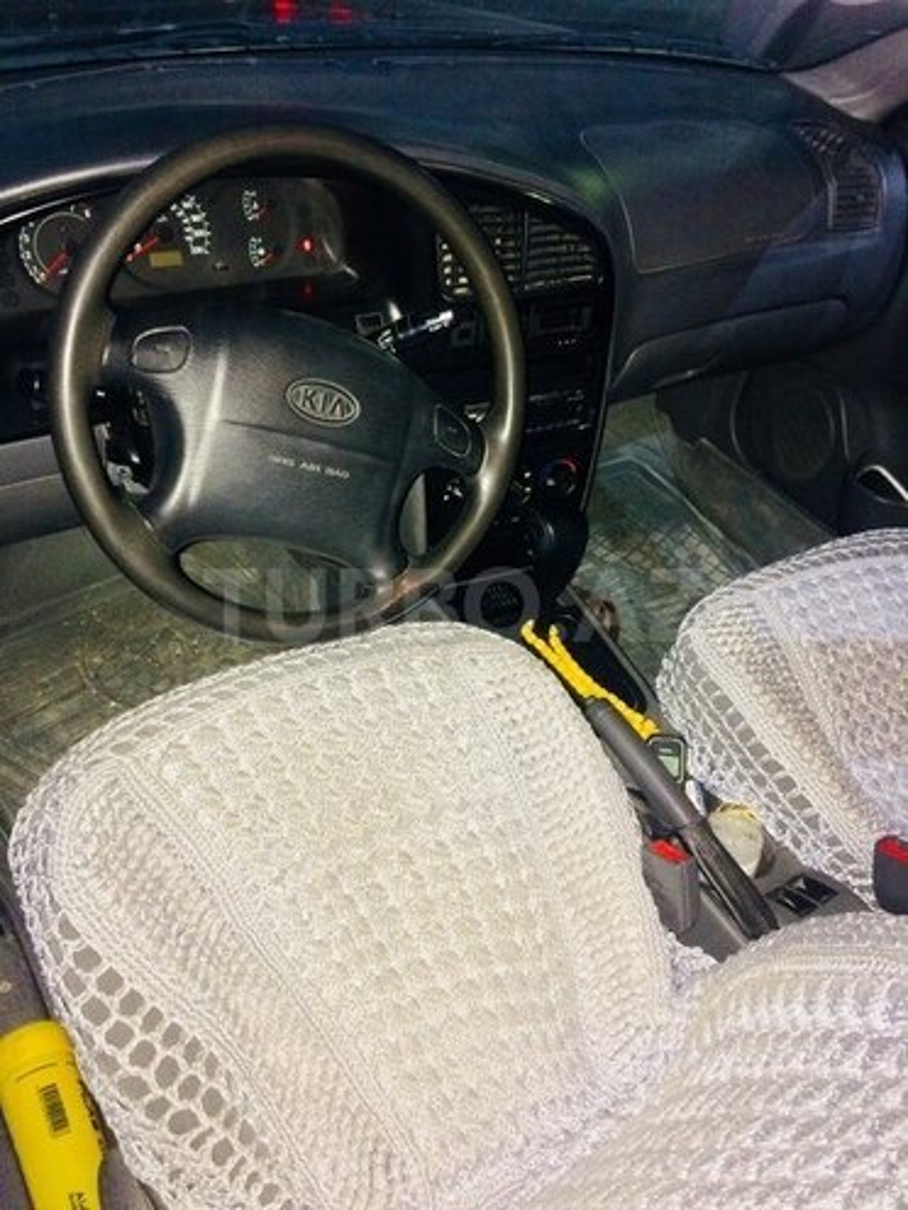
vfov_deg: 61.7
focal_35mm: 29
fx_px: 1014
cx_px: 454
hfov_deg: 48.2
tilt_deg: -43.4
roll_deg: -15.2
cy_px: 605
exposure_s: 1/17
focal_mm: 4.15
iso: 160
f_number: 2.2
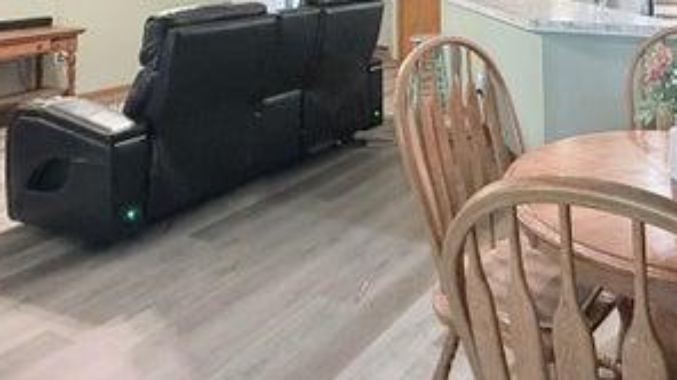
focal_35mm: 33
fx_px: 592
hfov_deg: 56.7
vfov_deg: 30.4
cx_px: 503
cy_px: -73
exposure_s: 1/60
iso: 500
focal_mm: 2.22
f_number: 2.2
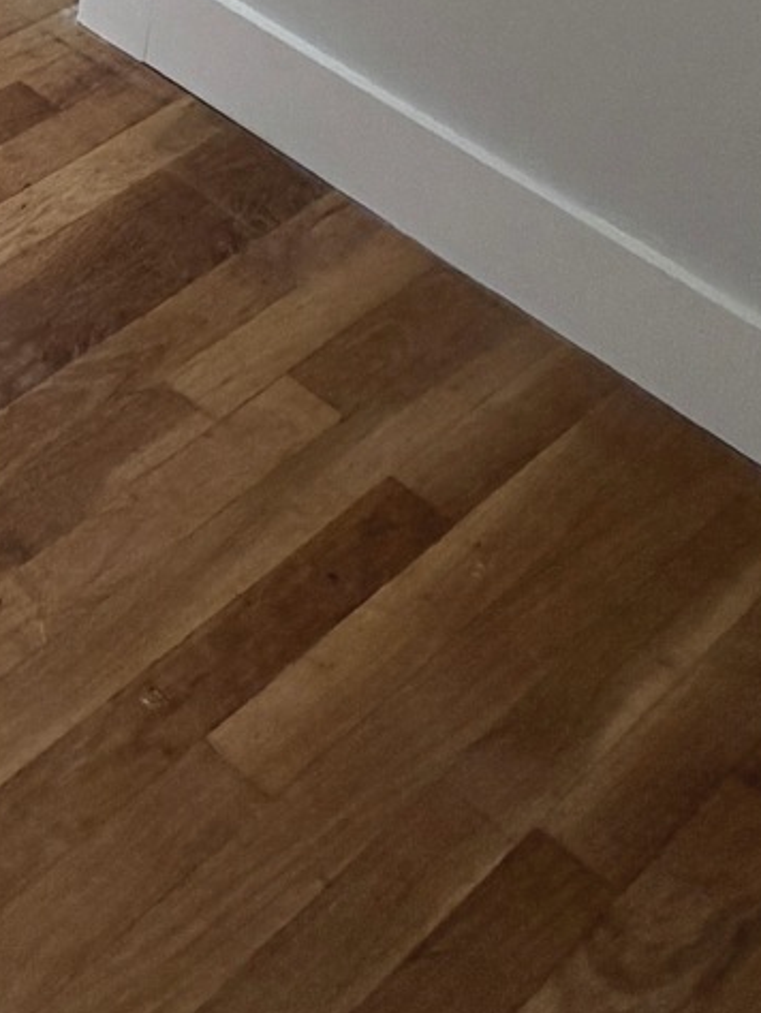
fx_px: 1991
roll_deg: -0.1
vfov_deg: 19.9
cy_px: -855
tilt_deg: -12.9
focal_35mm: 68
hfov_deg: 15.2
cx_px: -951
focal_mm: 2.22
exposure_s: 1/131
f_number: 2.2
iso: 50
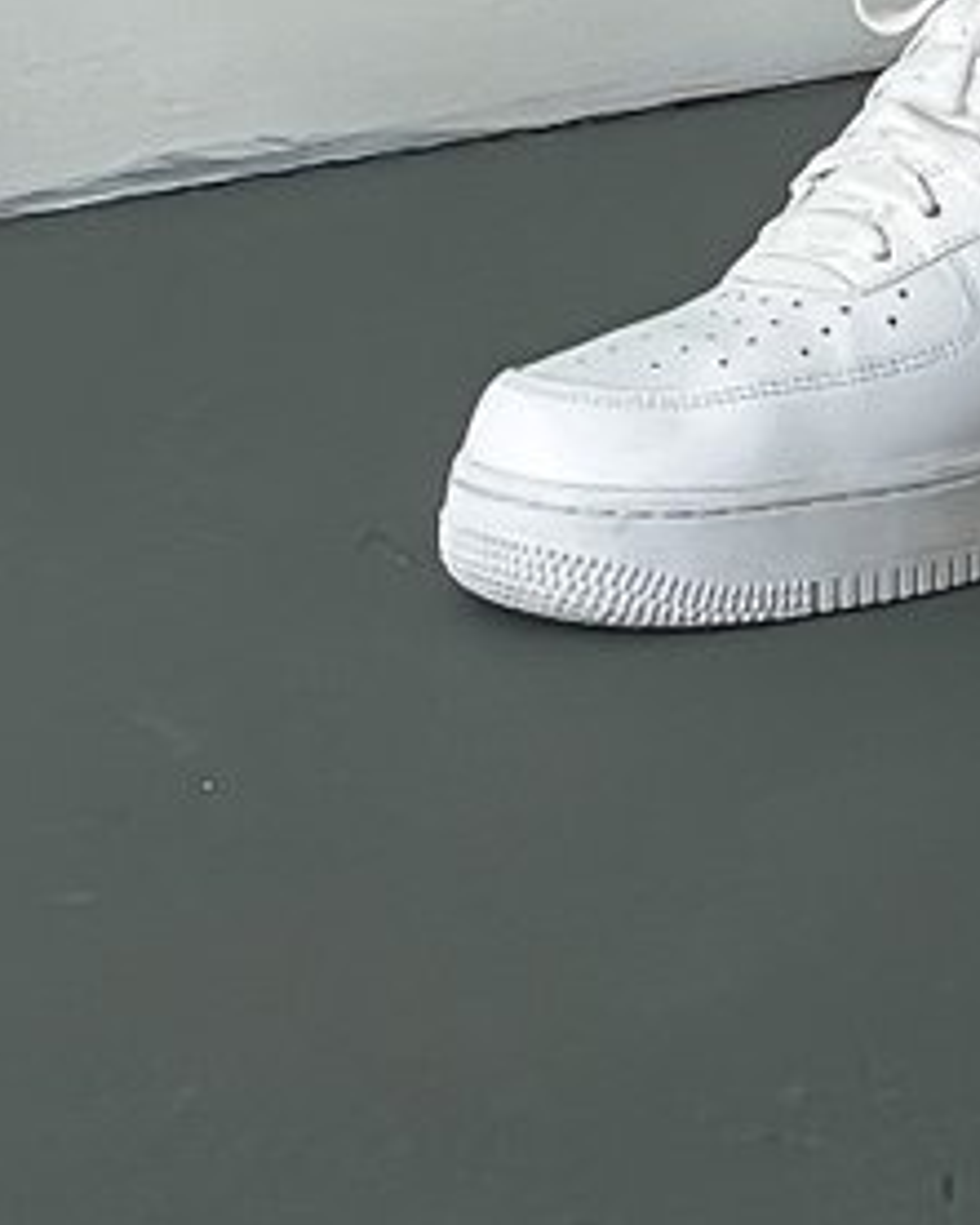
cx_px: 1344
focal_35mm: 294
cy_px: -2250
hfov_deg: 5.2
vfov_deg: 6.1
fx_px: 10653
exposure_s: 1/120
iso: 100
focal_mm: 6
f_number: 2
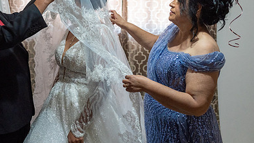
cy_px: 49
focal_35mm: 54
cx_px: 85
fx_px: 364
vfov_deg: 22.2
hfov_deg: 38.1
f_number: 3.5
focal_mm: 35
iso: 1600
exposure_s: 1/125
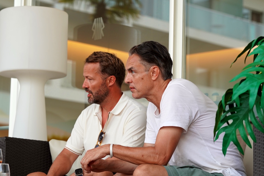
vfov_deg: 10.8
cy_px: 88
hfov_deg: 16.1
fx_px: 931
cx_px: 132
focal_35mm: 127
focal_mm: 85
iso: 250
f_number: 4
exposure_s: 1/160
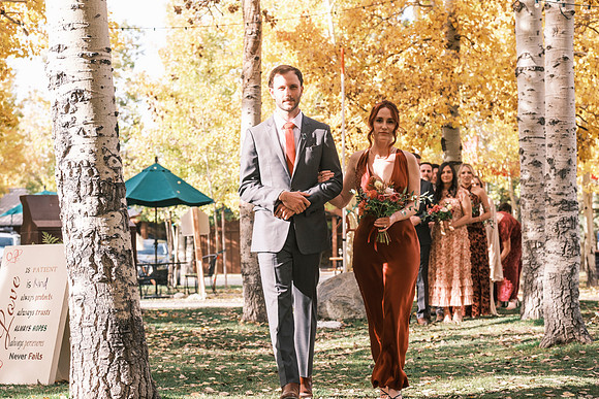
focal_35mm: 84
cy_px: 200
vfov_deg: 16.3
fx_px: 1398
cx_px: 300
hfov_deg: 24.2
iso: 400
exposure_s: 1/500
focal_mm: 56.3
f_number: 4
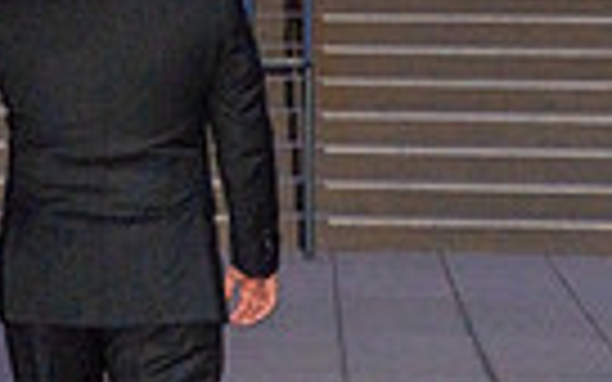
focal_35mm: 277
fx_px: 4620
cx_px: -590
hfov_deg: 7.3
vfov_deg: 4.7
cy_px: -444
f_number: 4.5
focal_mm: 49
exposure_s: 1/125
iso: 500
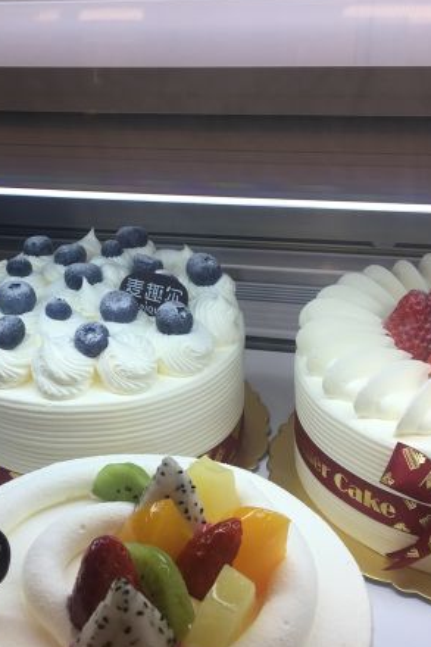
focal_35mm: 48
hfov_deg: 27.7
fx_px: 863
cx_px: 108
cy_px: 356
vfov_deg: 41.1
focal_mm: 4.15
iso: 25
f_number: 2.2
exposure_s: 1/119
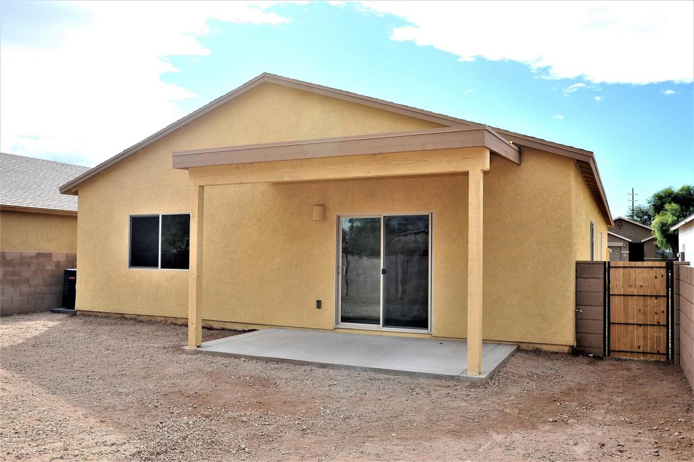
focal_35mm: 30
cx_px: 347
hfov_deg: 62.0
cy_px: 231
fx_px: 578
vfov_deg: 43.6
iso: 320
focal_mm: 30
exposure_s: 1/320
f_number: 13
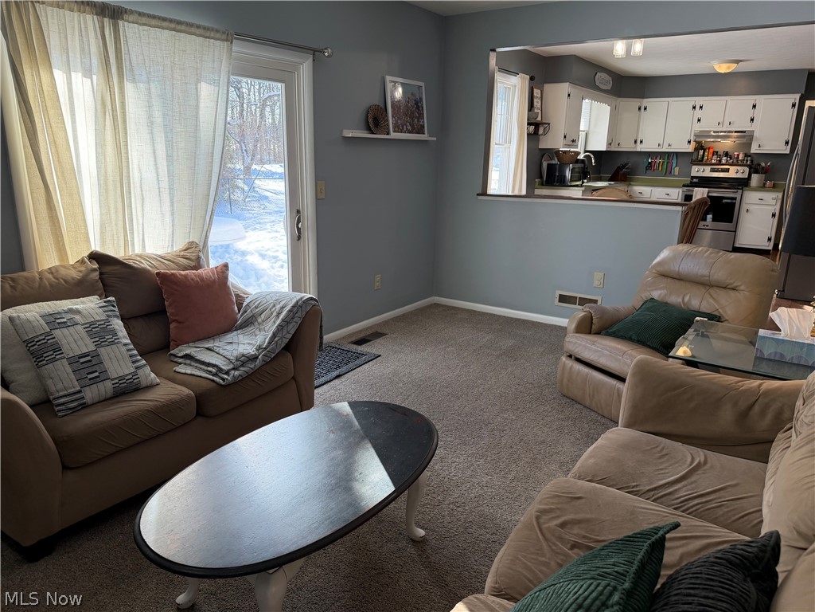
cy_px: 306
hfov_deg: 71.6
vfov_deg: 56.8
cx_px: 408
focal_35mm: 24
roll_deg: -1.0
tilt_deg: -15.3
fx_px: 565
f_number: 1.78
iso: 125
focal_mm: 6.76
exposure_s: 1/202
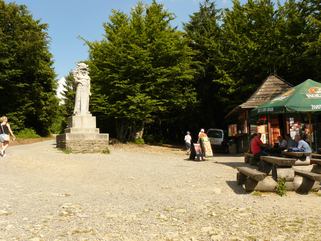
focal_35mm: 36
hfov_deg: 51.4
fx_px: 334
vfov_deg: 39.7
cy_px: 120
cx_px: 160
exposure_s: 1/250
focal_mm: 6
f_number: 5.6
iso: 100
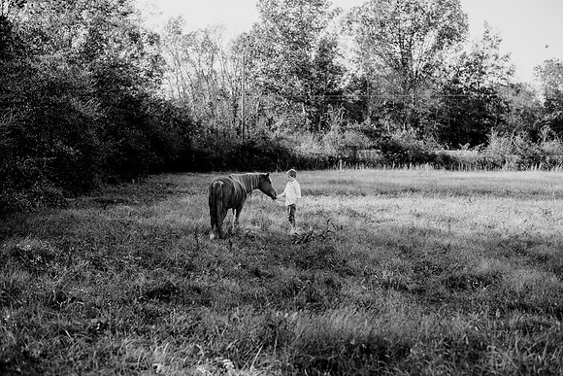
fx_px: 782
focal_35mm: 50
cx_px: 282
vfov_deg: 27.0
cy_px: 188
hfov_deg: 39.6
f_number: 2.8
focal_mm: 50
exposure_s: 1/800
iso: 200
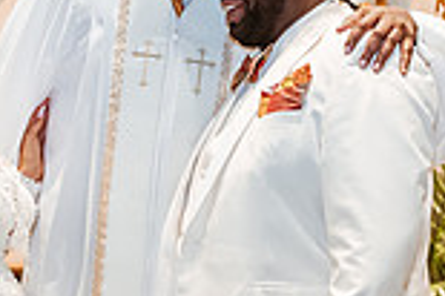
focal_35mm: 131
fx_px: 1618
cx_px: 92
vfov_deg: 10.3
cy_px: 309
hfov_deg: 15.6
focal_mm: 35
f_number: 1.8
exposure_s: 1/400
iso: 1000
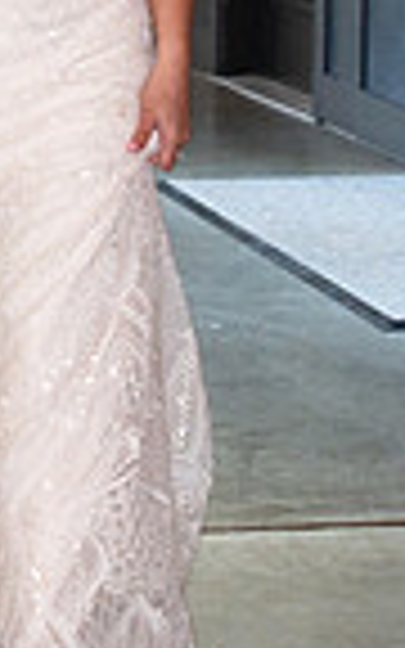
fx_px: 3161
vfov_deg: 11.6
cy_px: -13
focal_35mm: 179
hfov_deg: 7.0
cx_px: -469
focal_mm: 24
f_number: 5
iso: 1000
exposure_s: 1/125
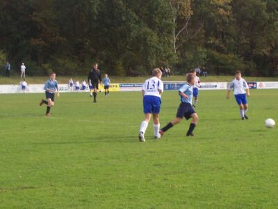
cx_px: 139
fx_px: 891
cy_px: 104
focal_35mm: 111
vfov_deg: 13.3
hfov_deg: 17.7
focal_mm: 16.8
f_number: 4.8
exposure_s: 1/250
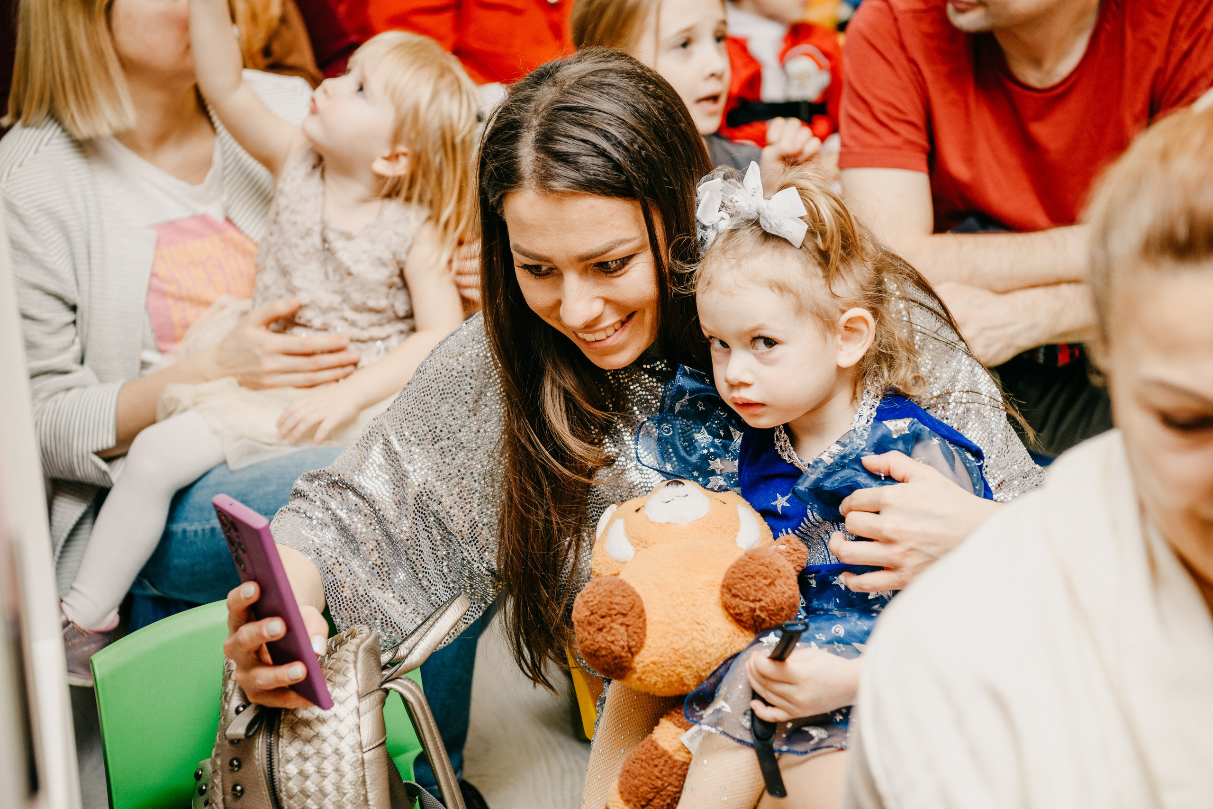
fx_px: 2359
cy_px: 404
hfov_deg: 28.8
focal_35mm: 70
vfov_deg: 19.5
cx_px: 606
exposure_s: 1/160
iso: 250
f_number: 4
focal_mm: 70
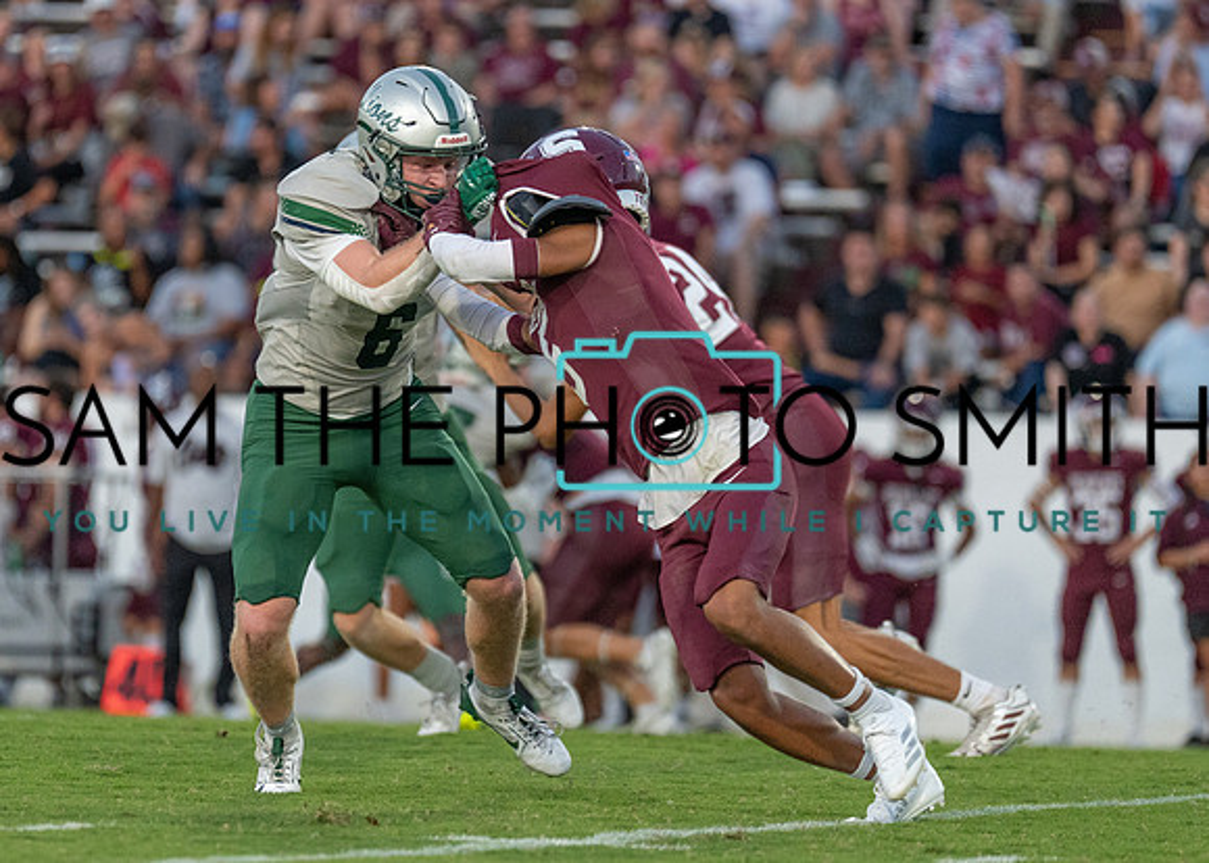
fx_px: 11641
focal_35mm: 339
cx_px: 466
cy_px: 405
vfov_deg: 4.2
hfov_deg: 5.9
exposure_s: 1/1250
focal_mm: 200
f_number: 2.8
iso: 1600
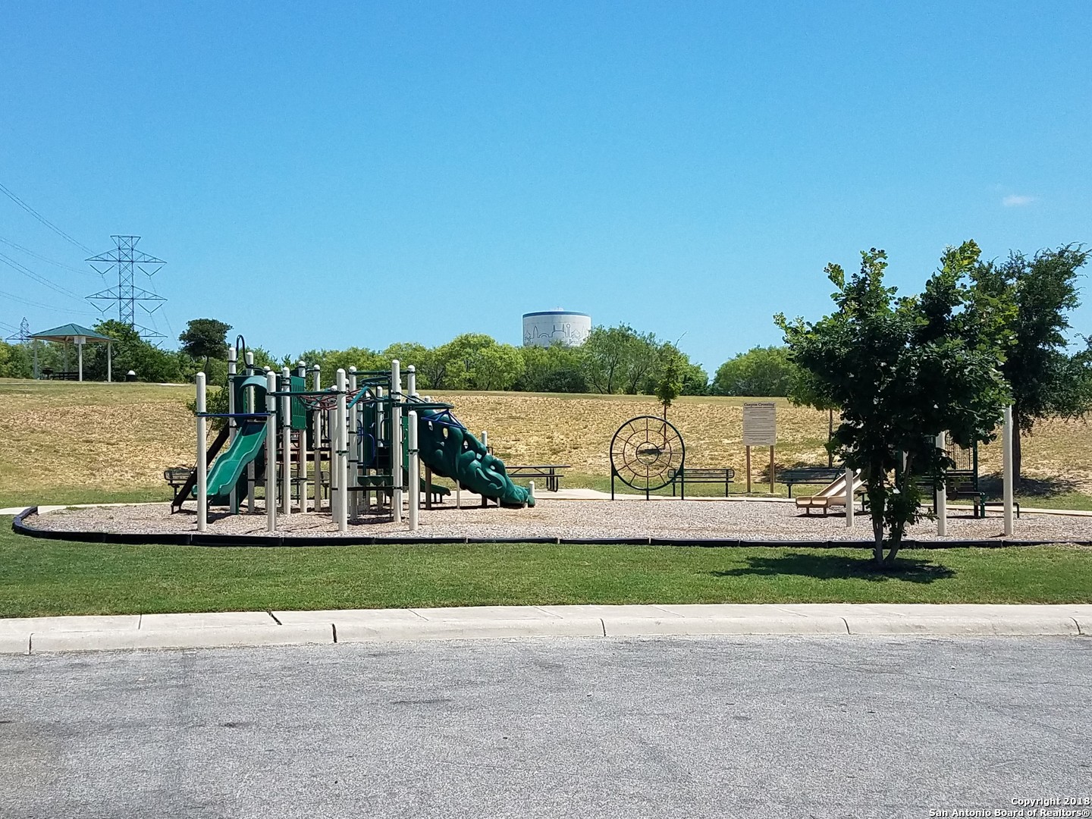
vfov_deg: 53.1
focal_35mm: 26
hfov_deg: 67.3
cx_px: 546
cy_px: 410
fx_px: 820
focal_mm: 4.2
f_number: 1.7
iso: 40
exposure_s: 1/2600
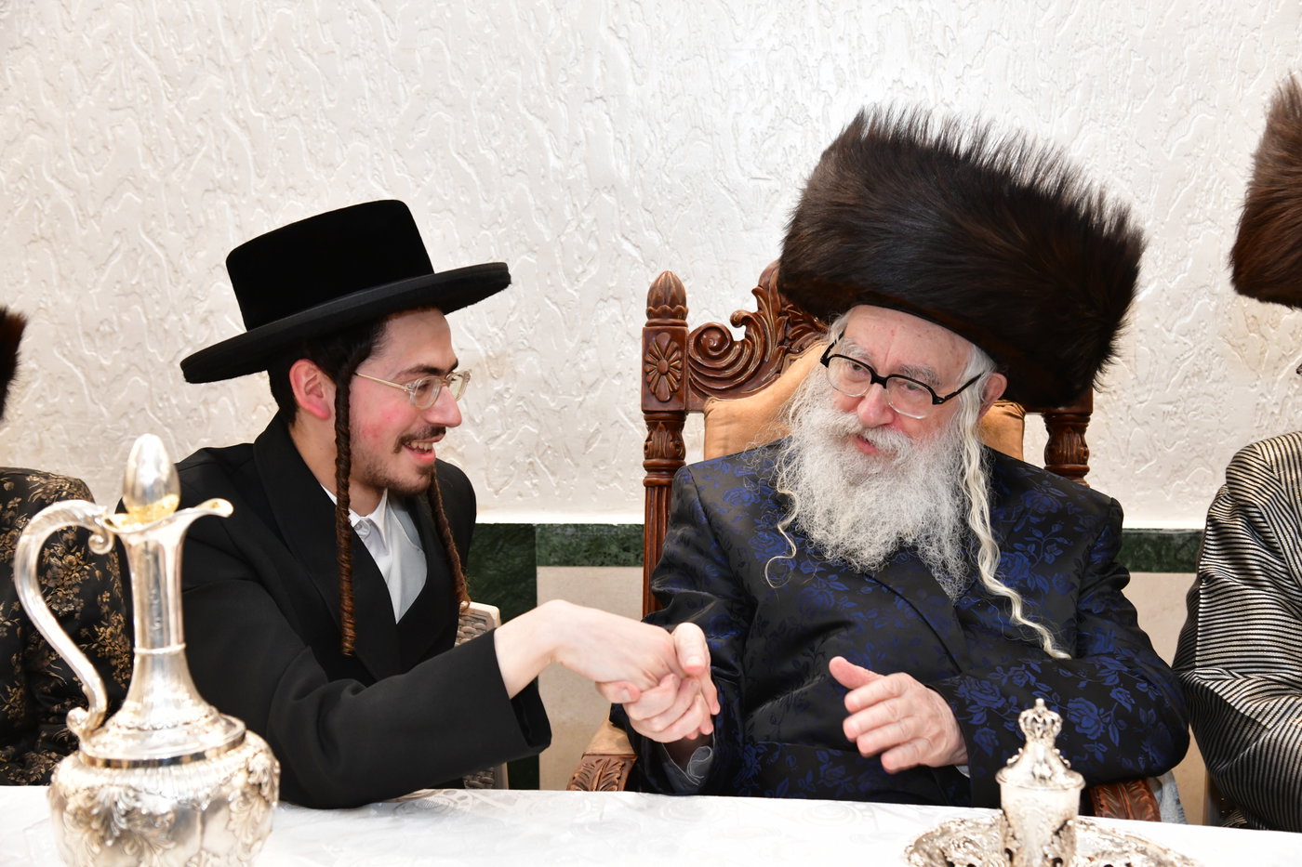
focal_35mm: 52
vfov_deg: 26.0
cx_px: 651
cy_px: 434
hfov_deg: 38.2
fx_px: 1880
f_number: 5.6
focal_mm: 52
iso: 2000
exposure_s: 1/100
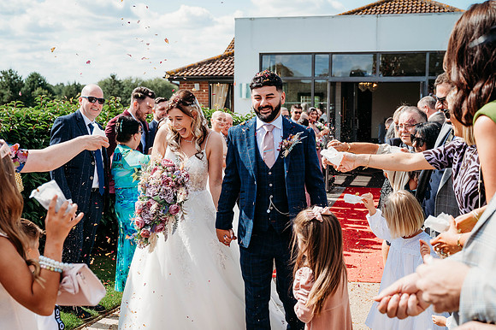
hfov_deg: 41.9
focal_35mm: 47
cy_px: 165
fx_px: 647
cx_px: 248
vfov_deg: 28.6
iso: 280
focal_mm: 47
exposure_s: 1/800
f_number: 5
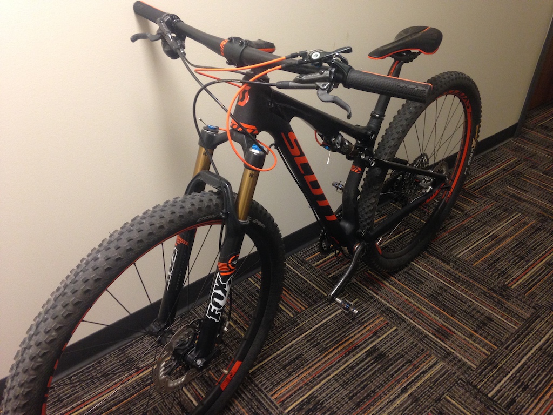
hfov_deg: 55.4
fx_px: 527
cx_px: 276
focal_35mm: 33
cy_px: 208
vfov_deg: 42.9
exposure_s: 1/20
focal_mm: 4.12
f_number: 2.4
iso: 200
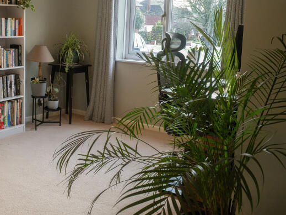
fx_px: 405
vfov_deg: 29.4
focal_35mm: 49
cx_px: 75
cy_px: 69
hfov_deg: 38.0
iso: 4000
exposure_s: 1/160
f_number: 6.3
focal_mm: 24
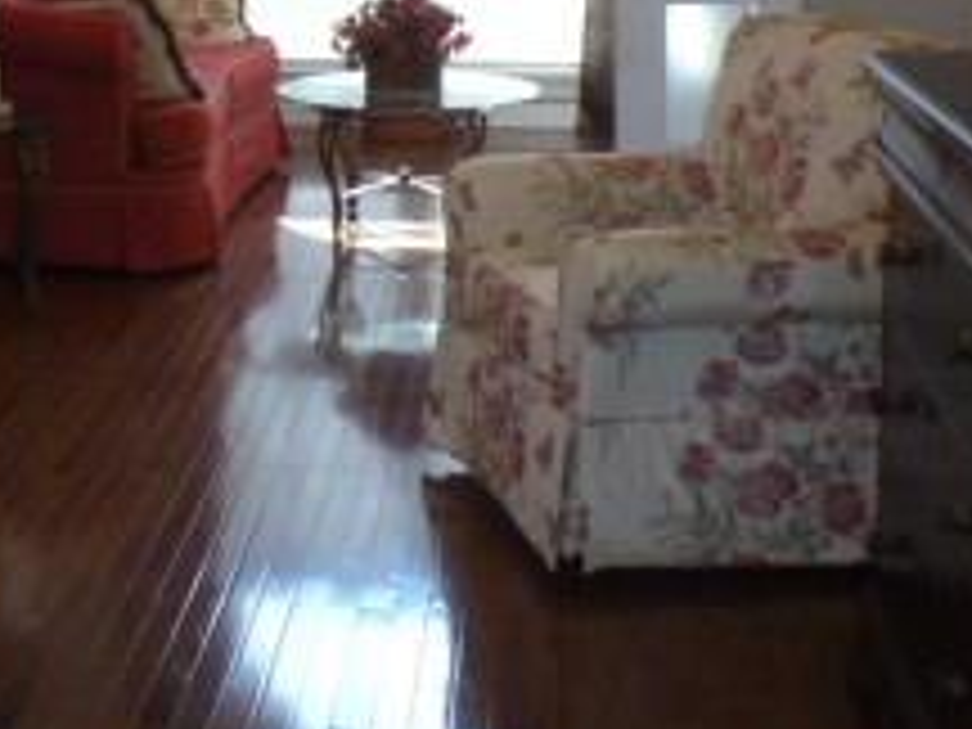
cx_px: -198
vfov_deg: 20.3
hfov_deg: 24.7
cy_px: 68
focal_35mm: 71
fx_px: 1994
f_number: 3.3
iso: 250
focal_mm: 4.3
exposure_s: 1/60
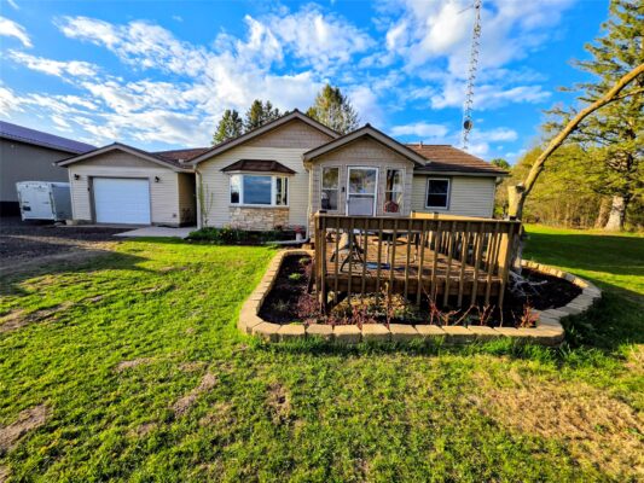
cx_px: 322
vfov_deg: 89.9
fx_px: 242
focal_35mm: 13
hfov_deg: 106.2
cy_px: 242
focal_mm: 2.2
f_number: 1.9
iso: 40
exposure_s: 1/952
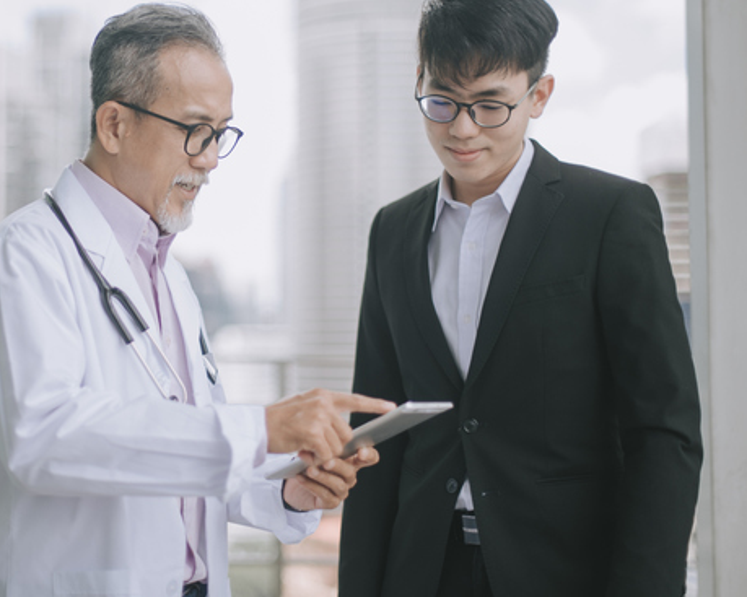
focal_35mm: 74
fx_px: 1636
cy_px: 221
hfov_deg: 25.5
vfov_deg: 20.7
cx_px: 226
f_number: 1.4
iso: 100
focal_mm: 50
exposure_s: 1/1250
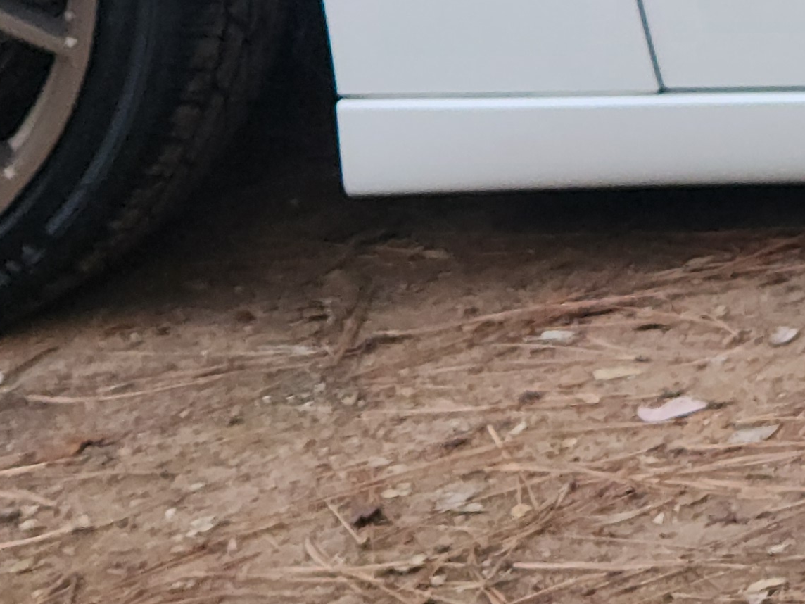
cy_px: -606
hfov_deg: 10.5
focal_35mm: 164
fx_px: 3814
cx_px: 1870
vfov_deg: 8.6
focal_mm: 5.4
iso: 80
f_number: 1.8
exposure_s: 1/60
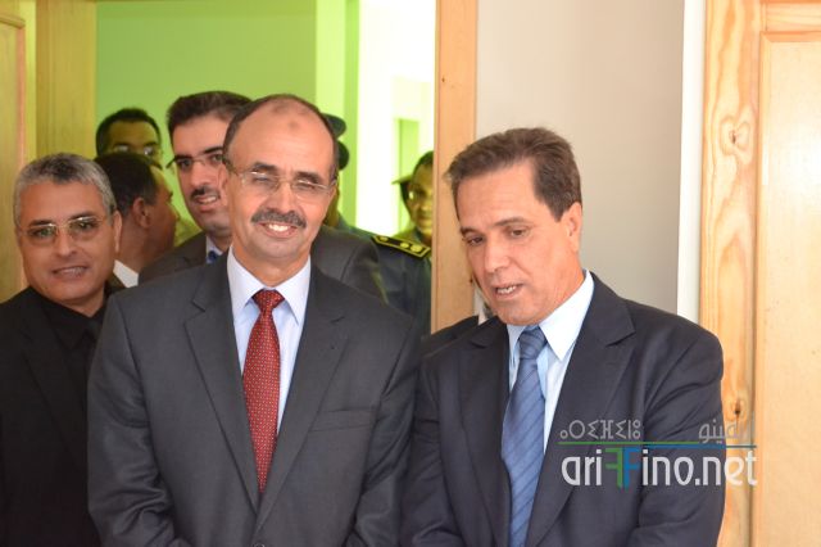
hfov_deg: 28.1
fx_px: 1641
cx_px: 410
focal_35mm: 72
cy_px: 274
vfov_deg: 18.9
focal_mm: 48
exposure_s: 1/60
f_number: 5.3
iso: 3200
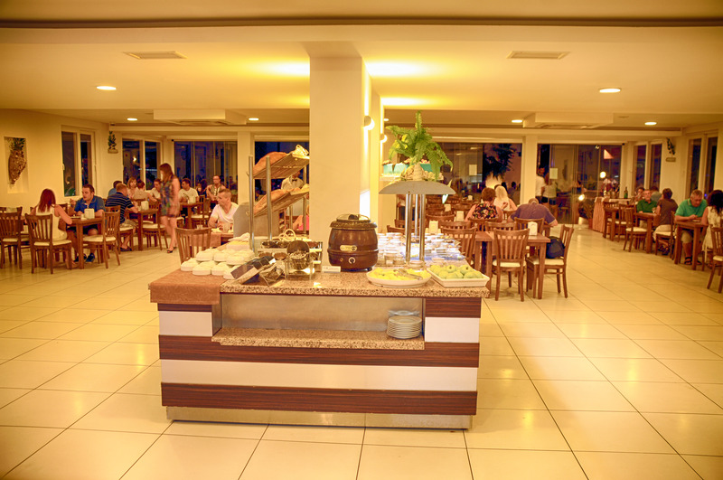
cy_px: 240
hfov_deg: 62.0
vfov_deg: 43.5
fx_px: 602
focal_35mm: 30
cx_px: 362
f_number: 3.5
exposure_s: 1/8
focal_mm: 20
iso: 250
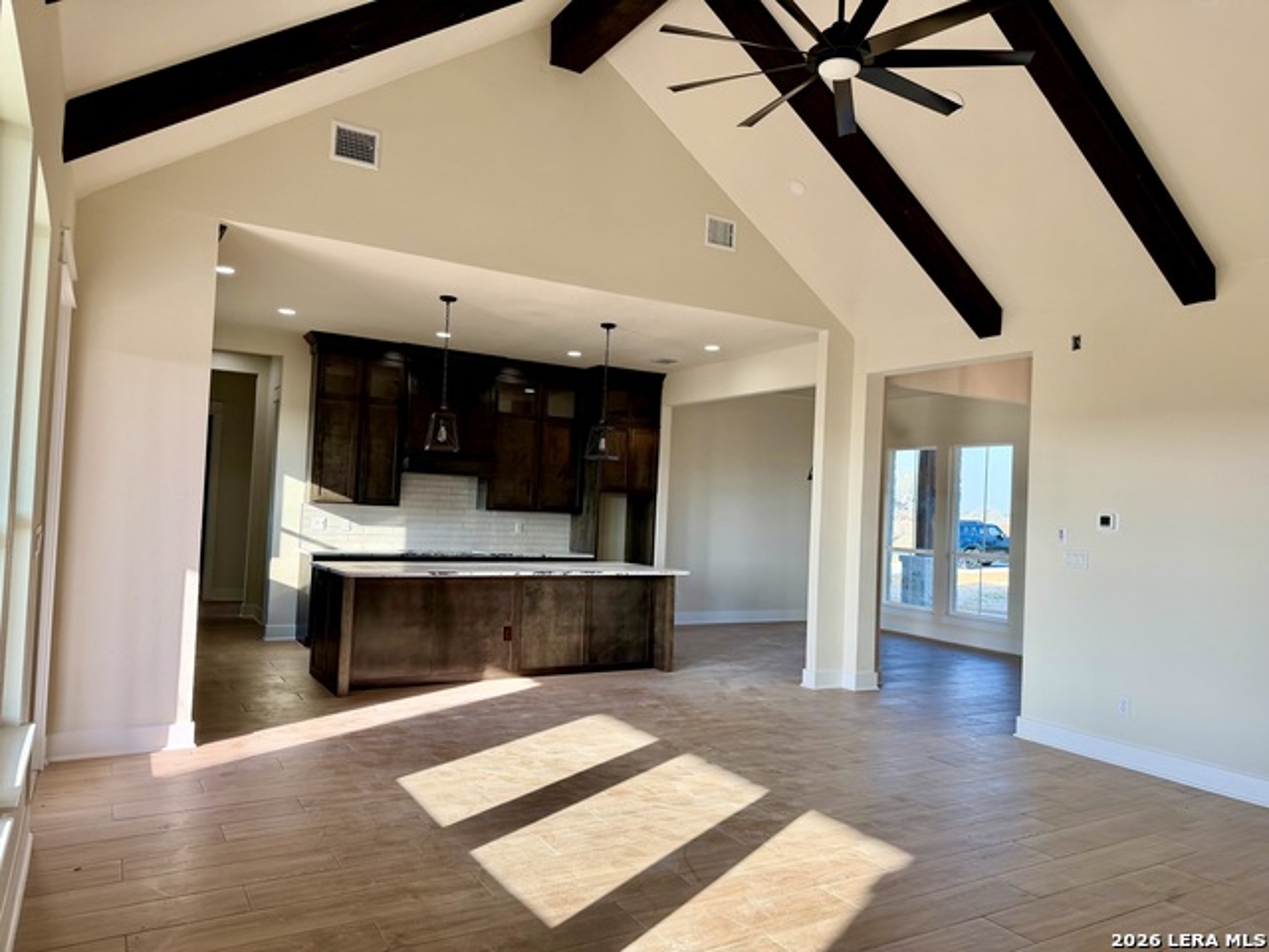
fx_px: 880
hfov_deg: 71.6
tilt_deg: +1.9
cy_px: 476
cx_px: 634
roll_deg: -2.1
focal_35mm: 24
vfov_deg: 56.8
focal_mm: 6.76
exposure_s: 1/473
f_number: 1.78
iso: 100
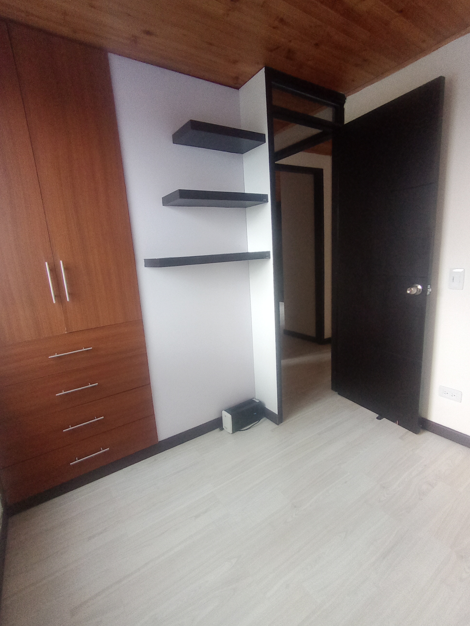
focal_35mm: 17
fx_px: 308
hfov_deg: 74.7
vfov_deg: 91.0
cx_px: 235
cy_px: 313
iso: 208
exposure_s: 1/60
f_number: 2.2
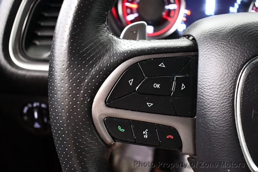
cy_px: 86
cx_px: 129
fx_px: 258
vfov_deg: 36.9
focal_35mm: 36
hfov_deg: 53.1
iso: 6400
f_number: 3.5
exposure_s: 1/60
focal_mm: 18
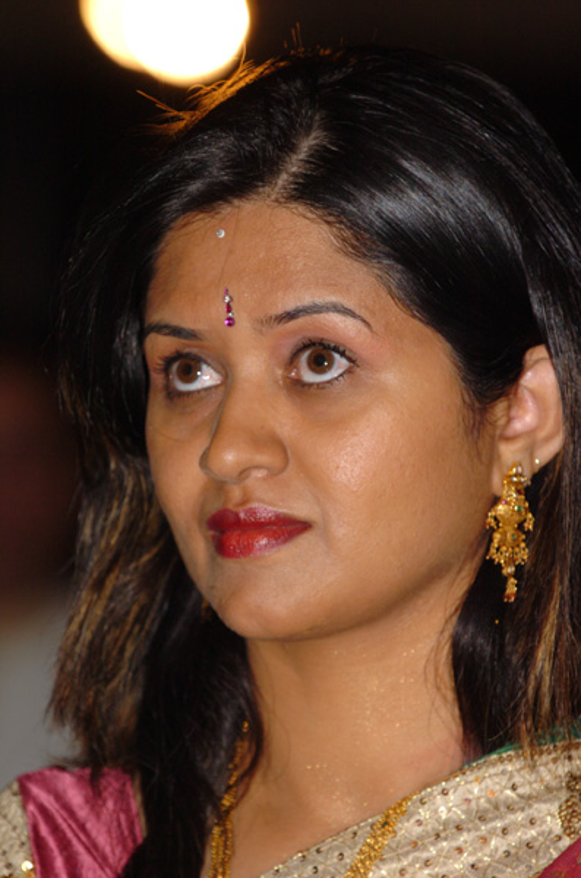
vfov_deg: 6.9
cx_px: 290
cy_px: 439
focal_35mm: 300
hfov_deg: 4.6
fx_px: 7300
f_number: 5.6
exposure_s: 1/30
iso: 400
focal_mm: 200
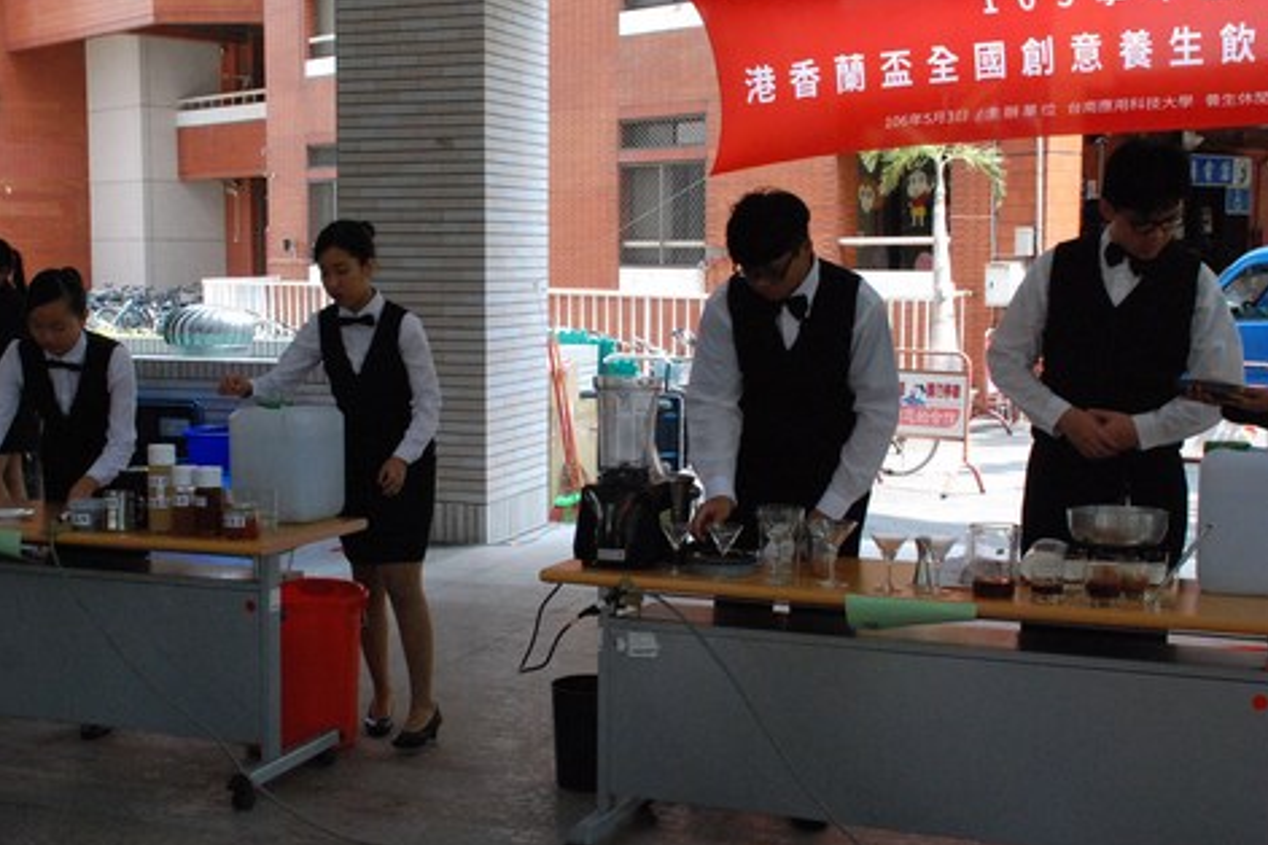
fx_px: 1726
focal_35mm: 49
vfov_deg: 27.5
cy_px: 433
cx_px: 555
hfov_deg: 40.3
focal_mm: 24
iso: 1600
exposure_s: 1/250
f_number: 8
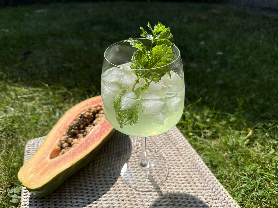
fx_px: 193
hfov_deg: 71.6
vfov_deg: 56.8
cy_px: 104
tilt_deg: -31.6
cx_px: 139
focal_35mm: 24
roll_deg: -5.5
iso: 80
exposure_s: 1/5714
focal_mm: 6.76
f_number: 1.78
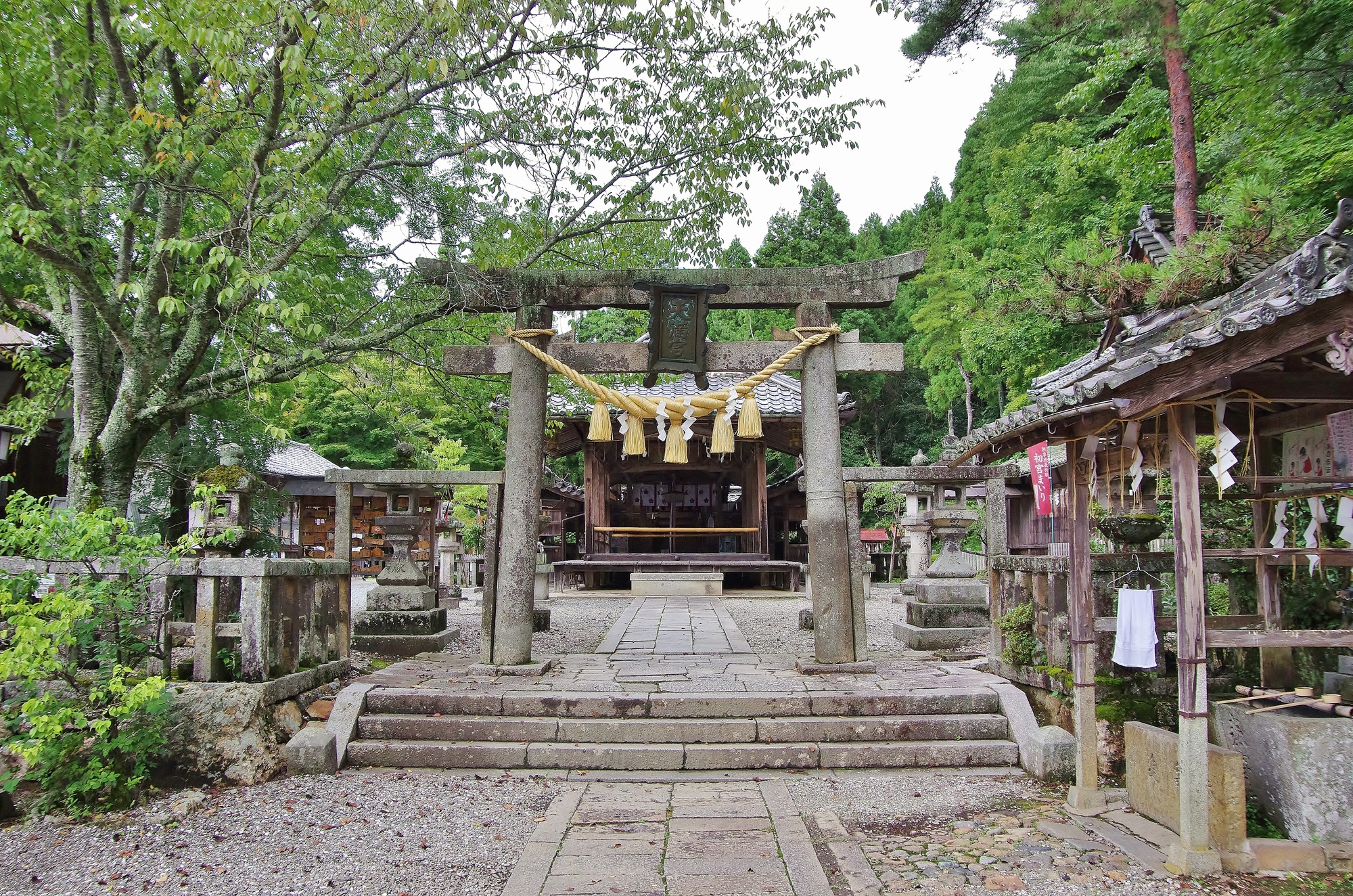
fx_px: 1012
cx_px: 676
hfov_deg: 67.5
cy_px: 448
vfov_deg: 47.7
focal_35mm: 27
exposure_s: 1/800
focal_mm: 18
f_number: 8
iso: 1600
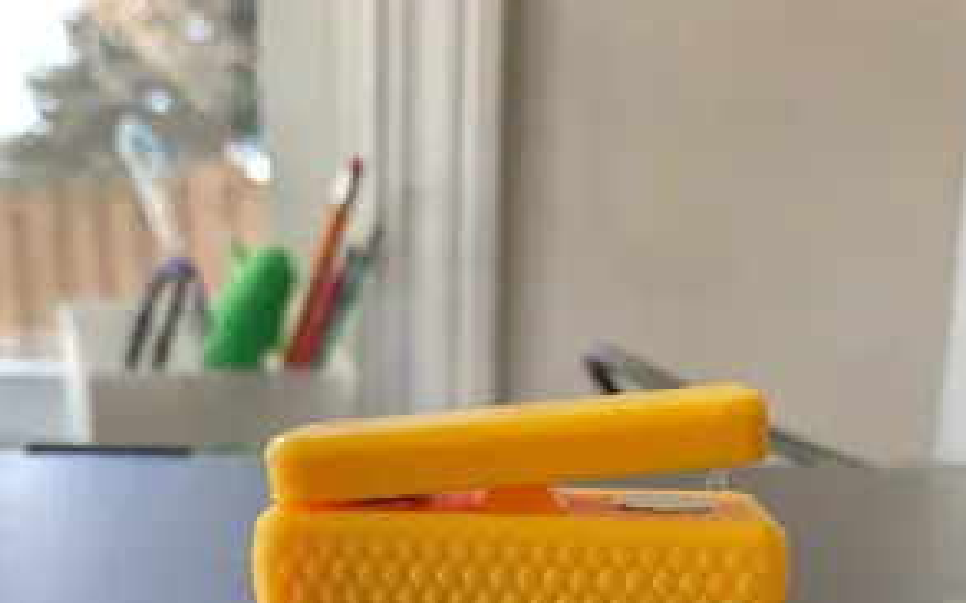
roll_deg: -3.0
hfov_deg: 47.2
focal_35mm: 42
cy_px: 652
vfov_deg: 28.0
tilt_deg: -16.5
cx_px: 488
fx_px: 1106
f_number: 1.8
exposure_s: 1/60
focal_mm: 3
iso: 100
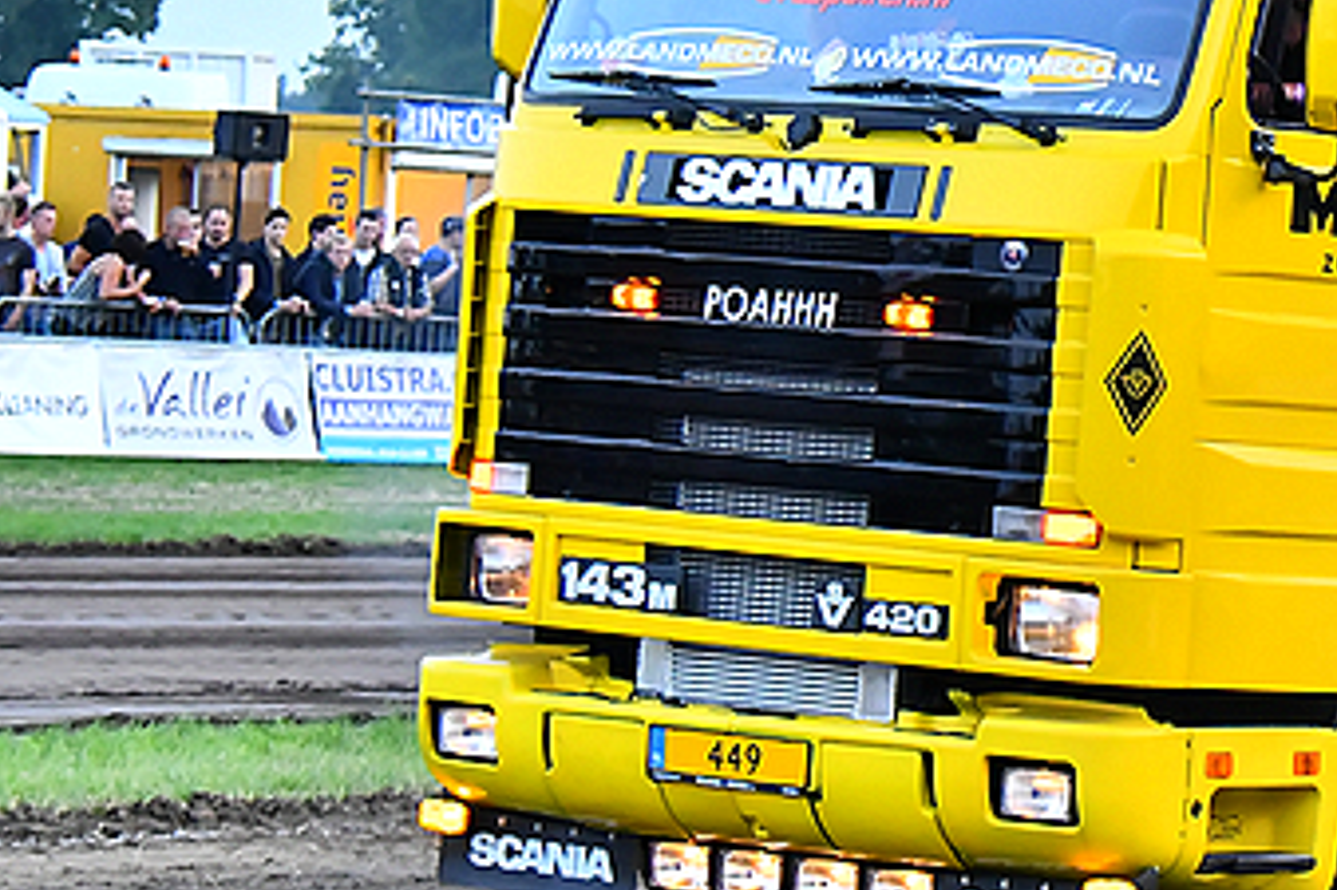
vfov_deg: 6.9
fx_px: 7387
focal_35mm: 199
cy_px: 267
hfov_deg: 10.2
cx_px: 1491
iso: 1600
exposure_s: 1/200
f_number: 5.3
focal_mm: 56
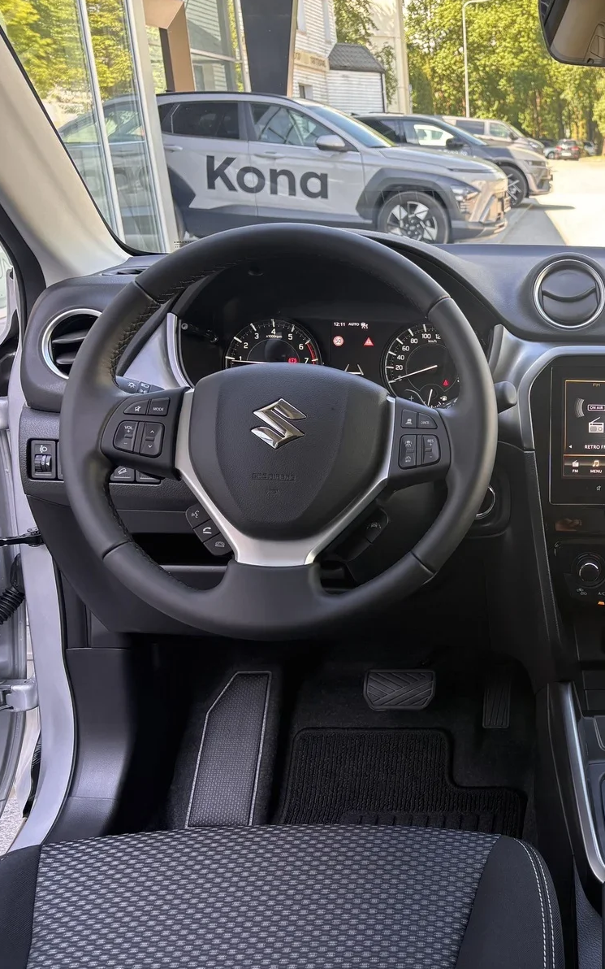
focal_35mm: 37
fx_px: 976
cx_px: 634
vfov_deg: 52.7
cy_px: 484
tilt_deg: -18.3
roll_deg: -0.1
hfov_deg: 31.3
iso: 40
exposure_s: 1/121
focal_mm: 5.96
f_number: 1.6
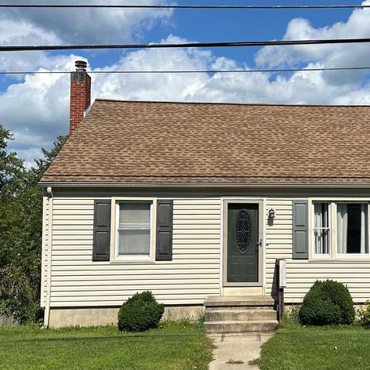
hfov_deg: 35.8
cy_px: 204
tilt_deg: +4.4
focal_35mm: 46
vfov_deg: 36.8
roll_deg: +0.0
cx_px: 285
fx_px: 556
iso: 80
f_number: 1.78
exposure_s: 1/7576
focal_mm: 6.86
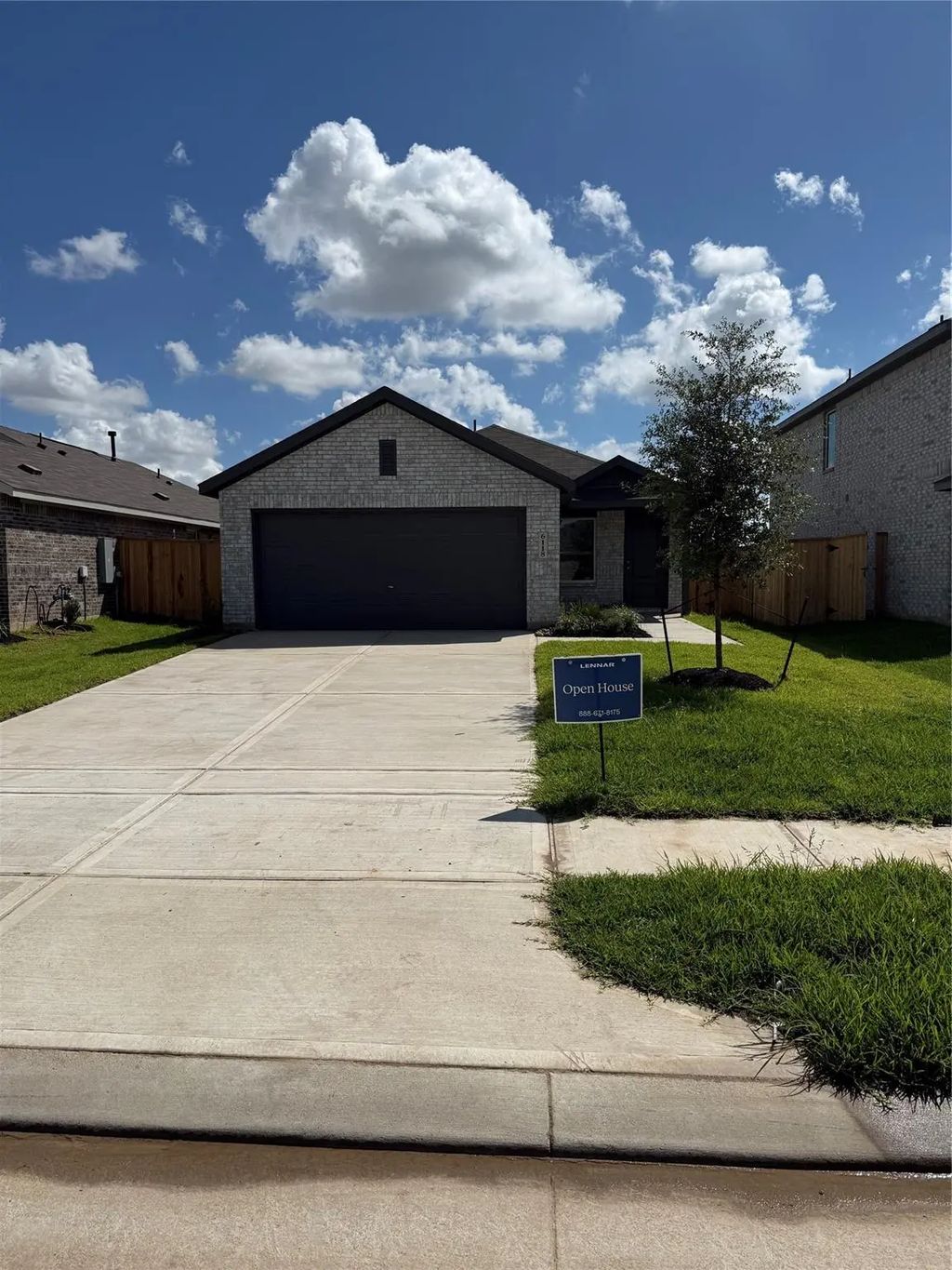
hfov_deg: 56.8
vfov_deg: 71.6
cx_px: 476
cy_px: 635
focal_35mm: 24
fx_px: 880
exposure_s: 1/14286
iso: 80
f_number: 1.78
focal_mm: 6.76
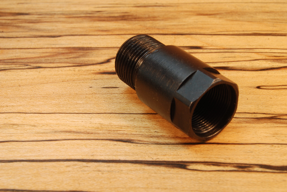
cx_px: 144
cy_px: 96
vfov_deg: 16.6
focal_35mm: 82
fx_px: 659
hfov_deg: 24.6
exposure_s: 1/13
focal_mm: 55
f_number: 20
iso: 200
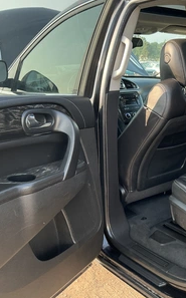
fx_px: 325
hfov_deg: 30.5
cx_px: 168
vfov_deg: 49.3
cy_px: 150
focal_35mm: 40
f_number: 1.8
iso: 32
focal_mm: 3
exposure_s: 1/154
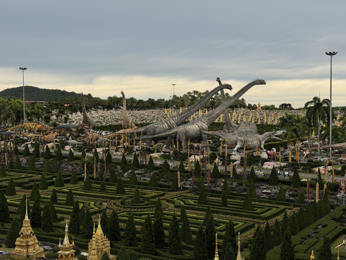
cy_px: 130
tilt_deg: -2.3
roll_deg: +0.4
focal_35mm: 48
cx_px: 173
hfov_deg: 39.7
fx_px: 480
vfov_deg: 30.3
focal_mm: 6.76
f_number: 1.78
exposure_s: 1/1883
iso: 64
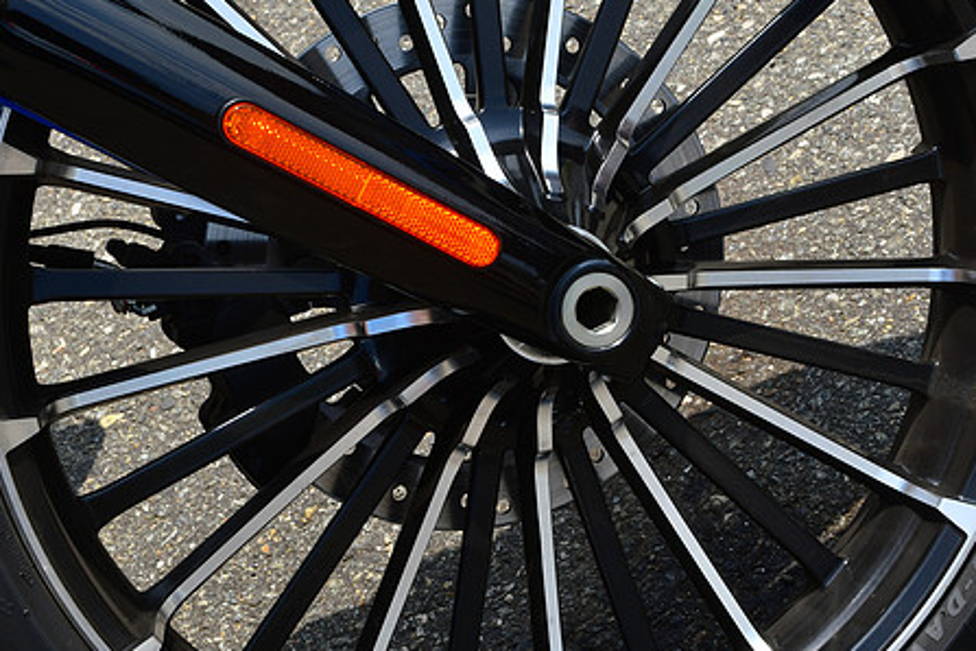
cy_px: 285
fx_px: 2358
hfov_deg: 23.4
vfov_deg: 15.7
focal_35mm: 87
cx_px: 476
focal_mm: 45
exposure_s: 1/100
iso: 200
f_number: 16
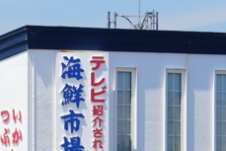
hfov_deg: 5.2
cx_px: -79
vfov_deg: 3.5
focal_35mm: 391
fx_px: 2456
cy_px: 179
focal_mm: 75
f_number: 9.5
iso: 100
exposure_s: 1/200
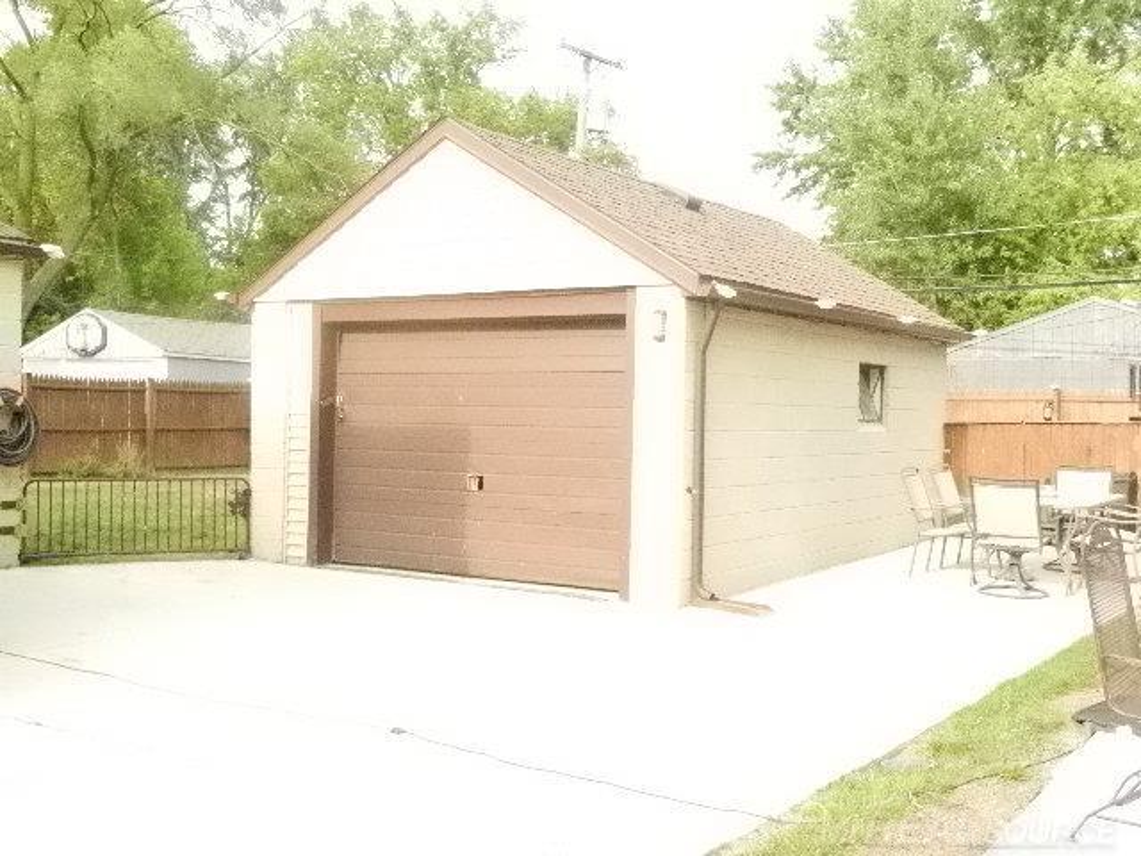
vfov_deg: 37.7
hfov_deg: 49.0
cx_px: 570
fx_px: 1253
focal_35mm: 38
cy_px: 428
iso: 3200
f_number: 8
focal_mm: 6.9
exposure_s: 1/2000
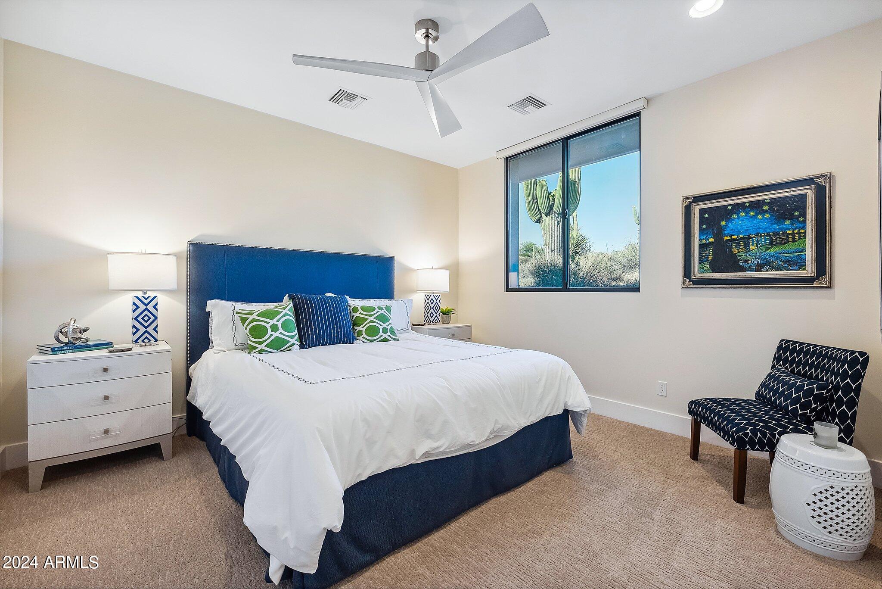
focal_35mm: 15
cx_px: 441
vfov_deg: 77.4
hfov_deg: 100.4
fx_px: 368
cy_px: 294
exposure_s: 1/125
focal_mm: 15
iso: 2500
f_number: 8
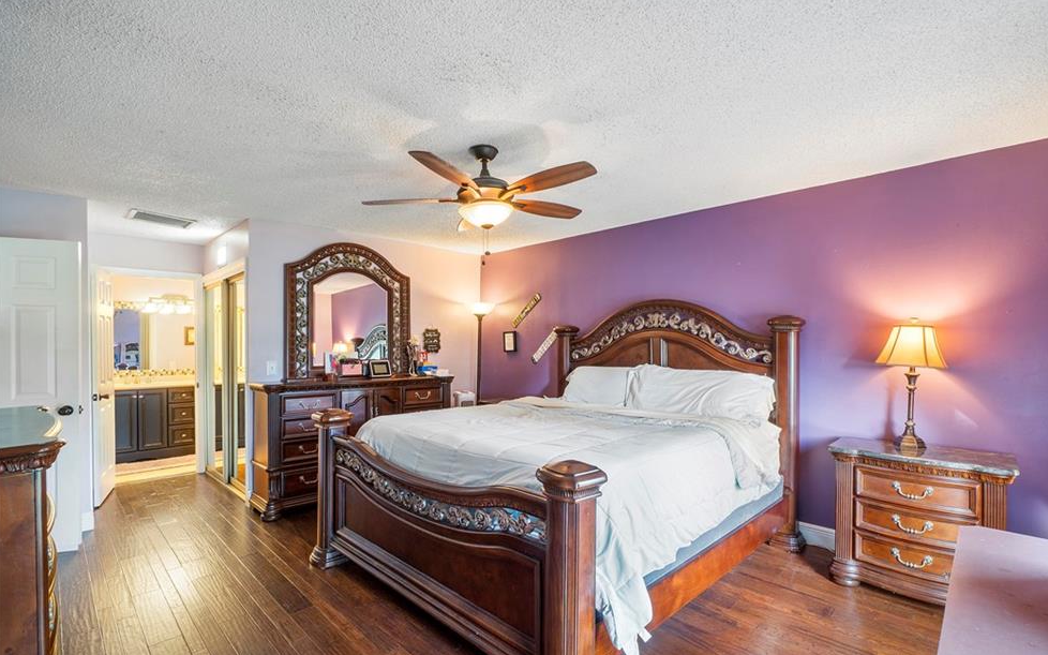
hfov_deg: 97.8
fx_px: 457
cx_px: 543
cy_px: 355
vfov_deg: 71.1
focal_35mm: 16
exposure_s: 1.3
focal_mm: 10
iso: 160
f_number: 11
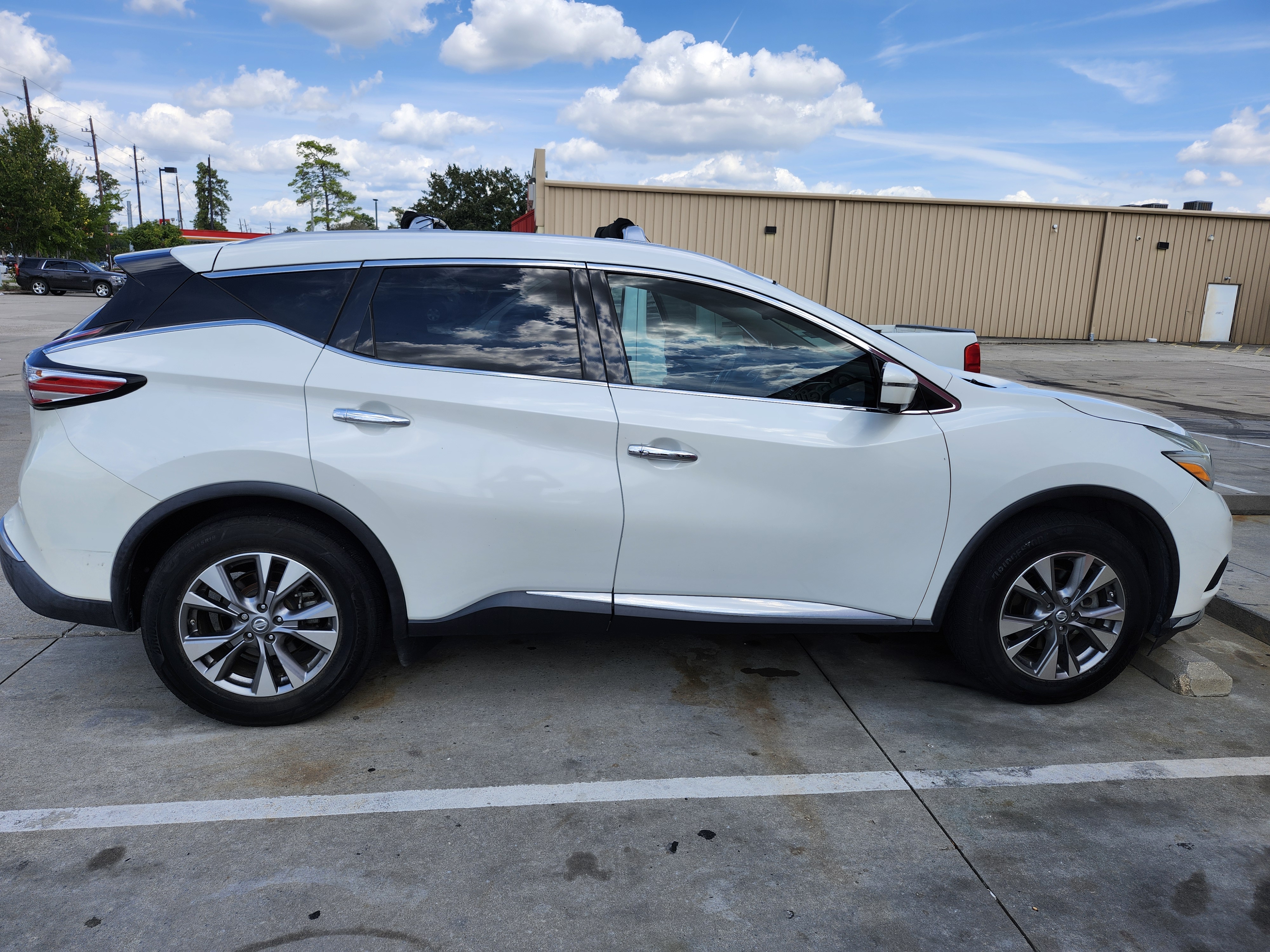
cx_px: 635
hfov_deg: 73.9
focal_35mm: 23
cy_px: 476
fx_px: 844
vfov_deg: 58.9
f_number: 1.8
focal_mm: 5.54
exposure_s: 1/1182
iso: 25
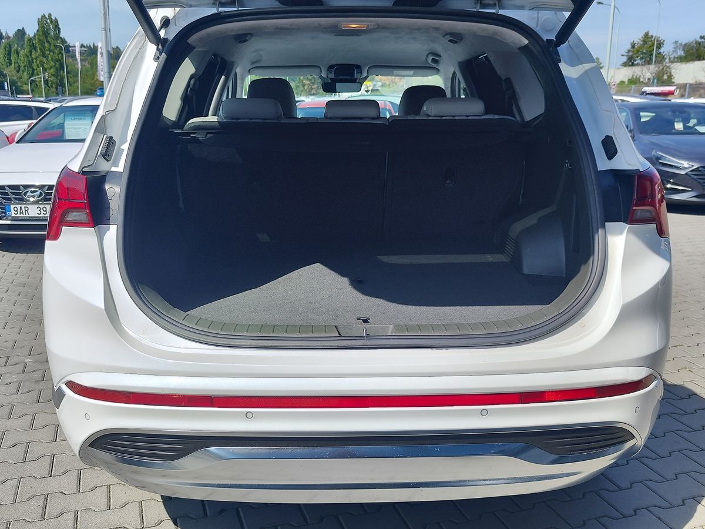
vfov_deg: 58.9
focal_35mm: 23
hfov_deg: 73.9
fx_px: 468
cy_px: 264
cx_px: 352
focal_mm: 7.01
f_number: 1.69
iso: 50
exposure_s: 1/835
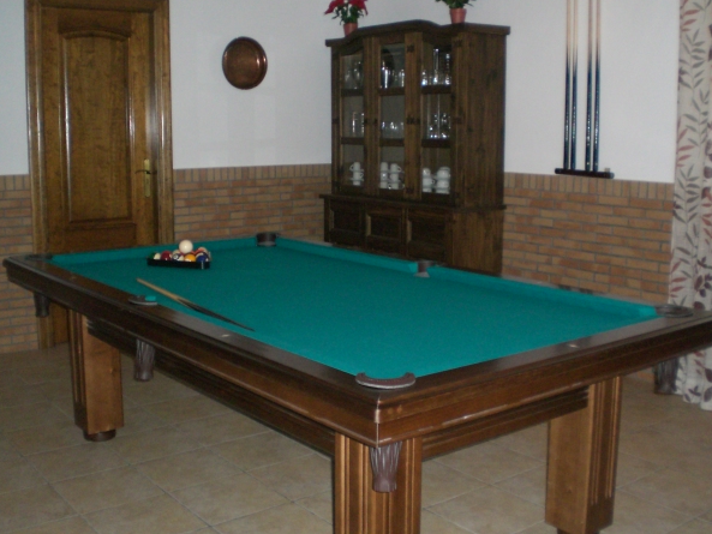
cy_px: 270
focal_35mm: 41
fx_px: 843
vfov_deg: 35.1
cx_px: 371
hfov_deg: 45.8
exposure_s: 1/60
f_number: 3.1
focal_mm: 6.3
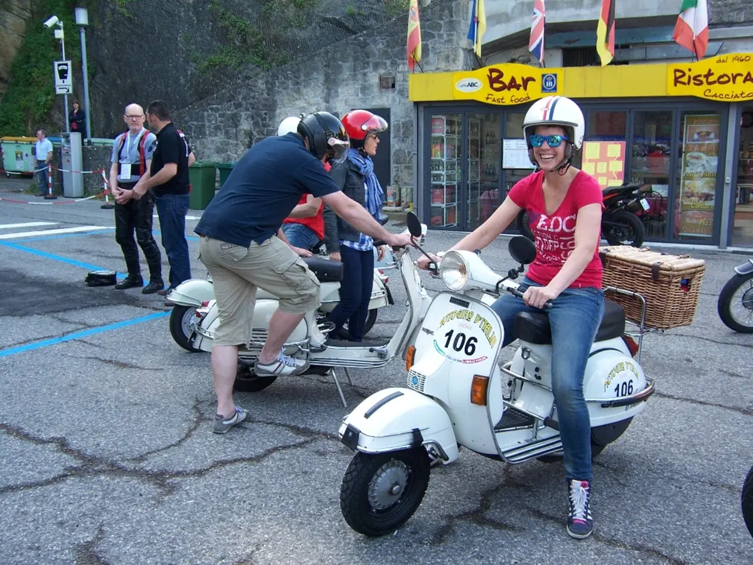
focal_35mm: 33
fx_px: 718
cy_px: 282
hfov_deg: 55.4
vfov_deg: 42.9
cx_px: 376
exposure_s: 1/90
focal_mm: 5.5
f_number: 3.4
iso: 80
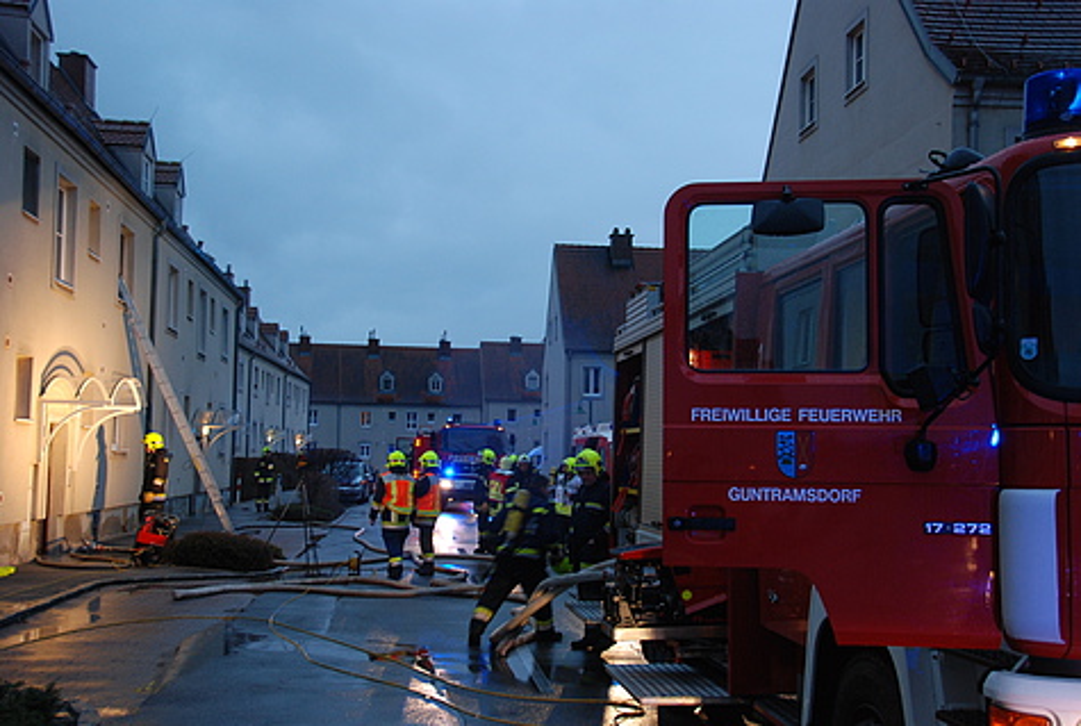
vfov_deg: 34.4
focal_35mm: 39
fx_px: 1174
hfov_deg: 49.5
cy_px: 363
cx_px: 540
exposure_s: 1/30
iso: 400
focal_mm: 26
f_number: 4
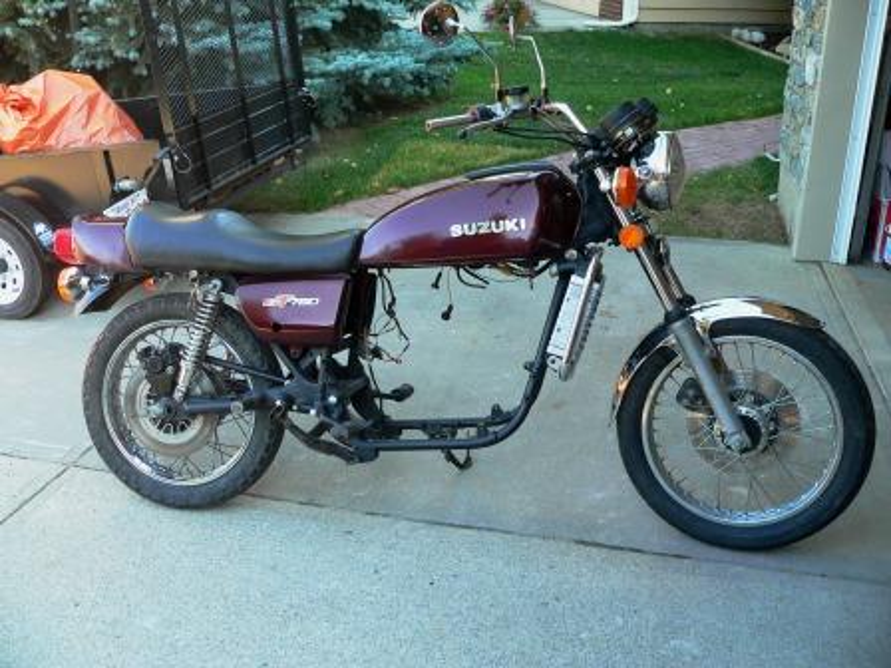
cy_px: 334
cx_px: 446
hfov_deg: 51.4
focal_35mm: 36
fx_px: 927
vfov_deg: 39.7
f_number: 2.8
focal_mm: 6
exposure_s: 1/60
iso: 100
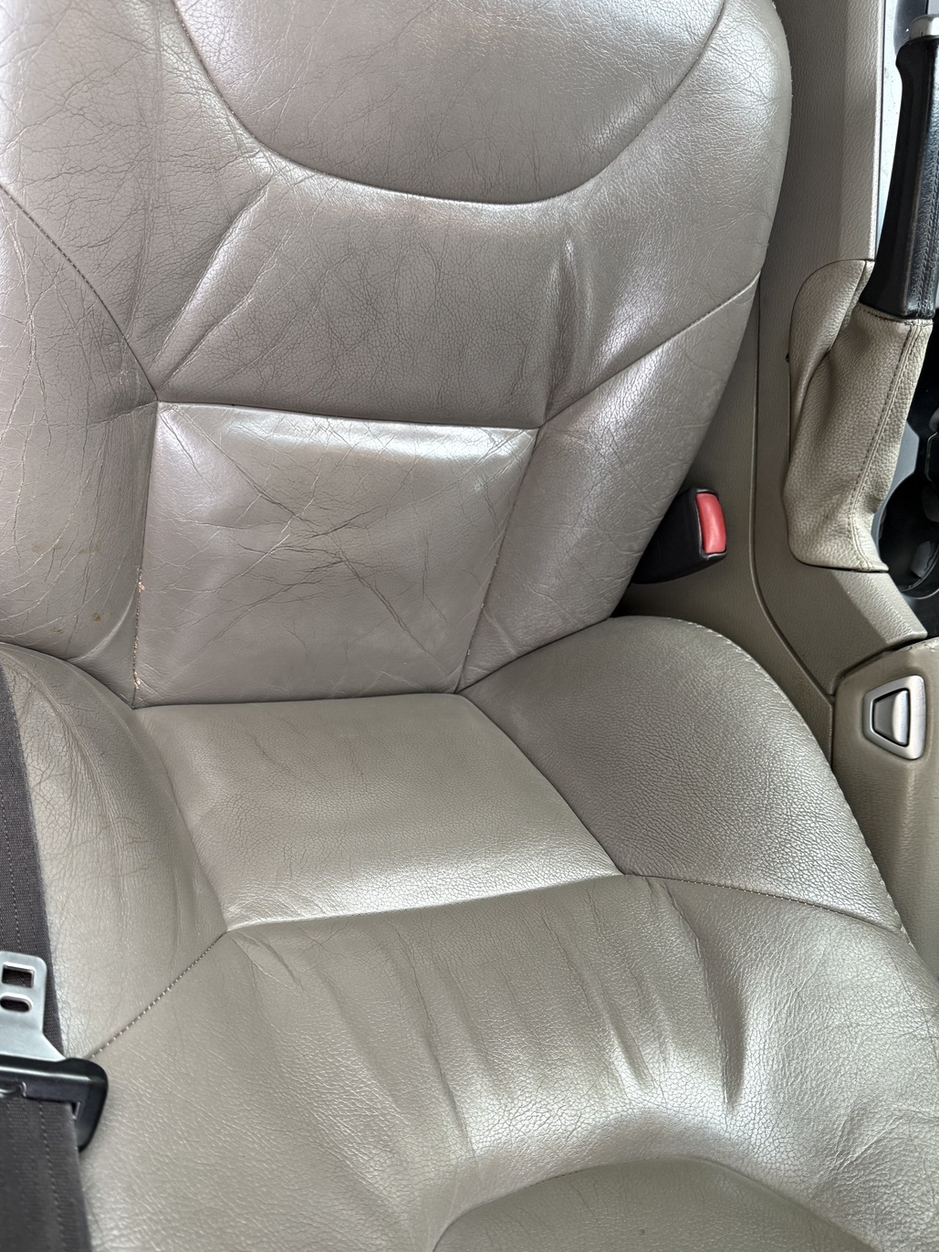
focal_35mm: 28
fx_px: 1012
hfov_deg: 49.6
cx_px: 398
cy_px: 728
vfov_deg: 63.1
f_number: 1.78
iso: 200
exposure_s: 1/60
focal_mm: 6.76
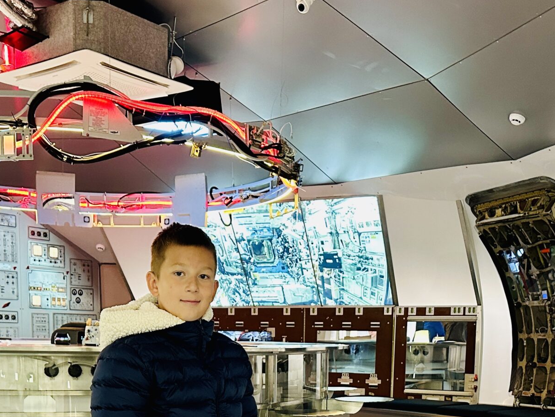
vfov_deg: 26.8
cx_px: 263
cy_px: 427
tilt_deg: -6.7
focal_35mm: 51
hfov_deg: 37.5
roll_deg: -0.8
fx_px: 818
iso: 500
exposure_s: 1/60
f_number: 1.78
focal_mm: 6.86
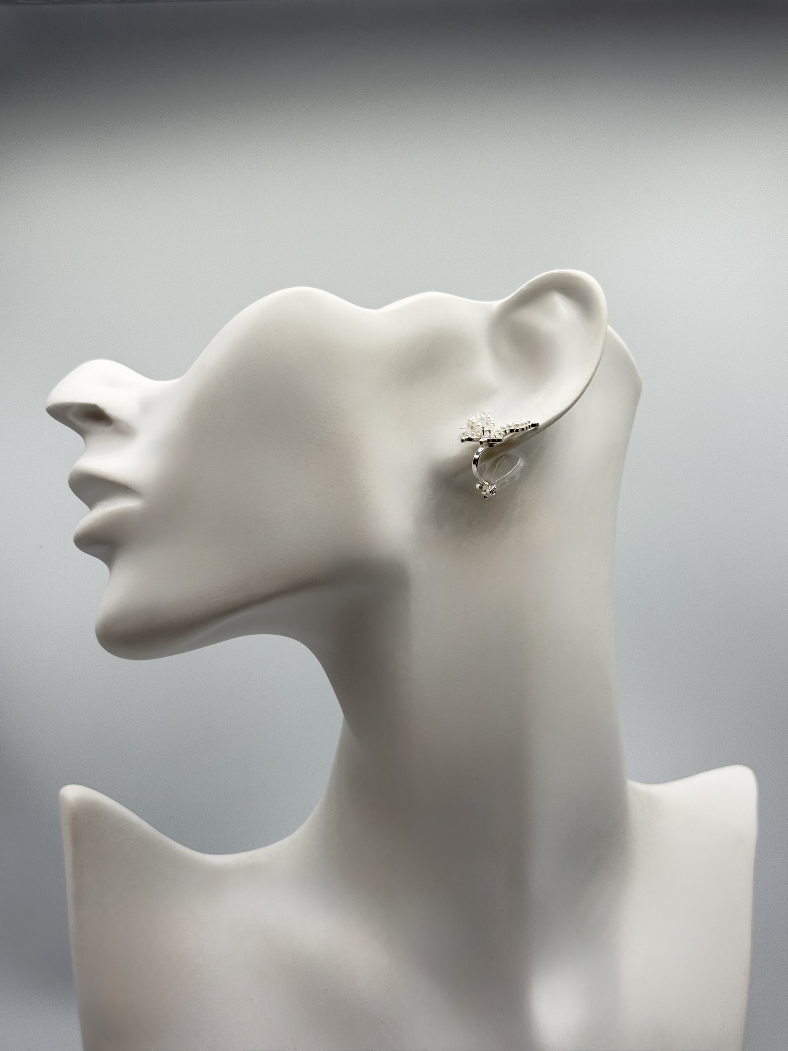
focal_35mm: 48
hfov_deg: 30.3
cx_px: 394
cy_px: 526
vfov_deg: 39.7
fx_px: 1457
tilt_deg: -2.4
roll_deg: -0.9
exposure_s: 1/1980
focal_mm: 6.76
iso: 64
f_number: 1.78
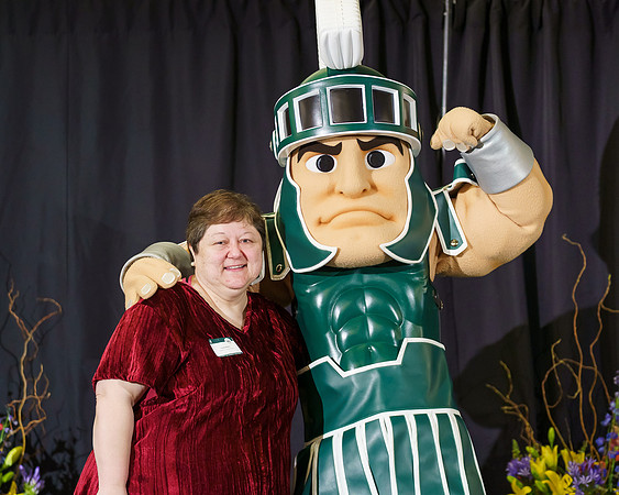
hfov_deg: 13.4
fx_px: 2640
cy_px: 188
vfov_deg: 10.7
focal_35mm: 144
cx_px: 297
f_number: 2.8
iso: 1600
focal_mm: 103
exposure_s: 1/160
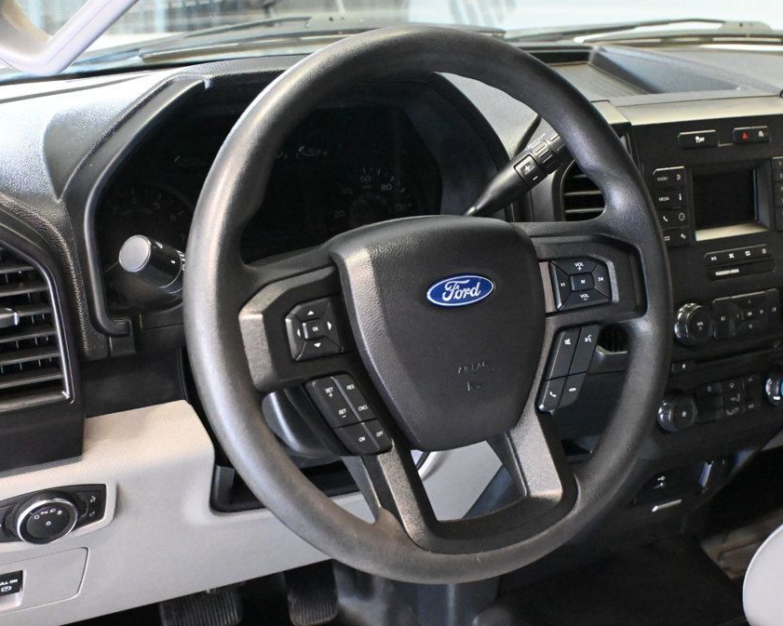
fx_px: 1112
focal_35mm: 48
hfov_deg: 38.8
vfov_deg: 31.5
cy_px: 311
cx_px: 419
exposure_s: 1/50
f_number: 4.5
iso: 12800
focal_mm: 28
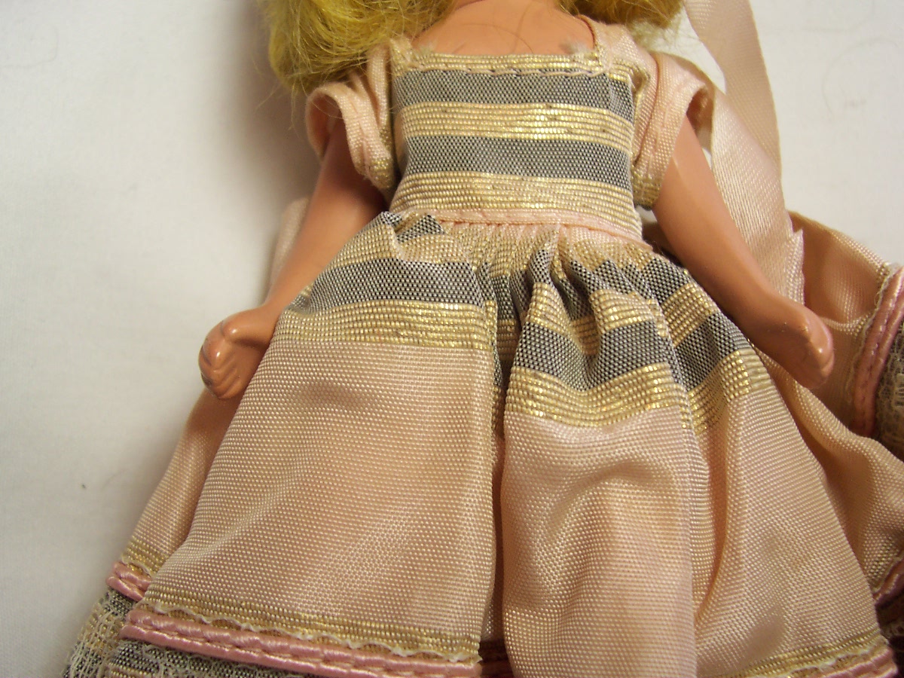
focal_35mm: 37
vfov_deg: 38.7
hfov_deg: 50.1
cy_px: 339
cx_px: 452
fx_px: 966
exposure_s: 1/60
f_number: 2.8
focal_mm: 5.6
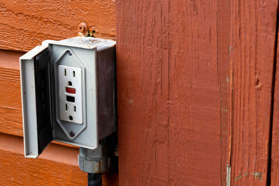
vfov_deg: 13.8
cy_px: 93
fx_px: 767
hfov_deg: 20.6
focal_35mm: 99
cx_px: 140
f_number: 7.1
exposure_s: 1/30
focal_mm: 66
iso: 320
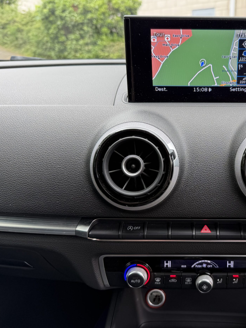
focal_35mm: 33
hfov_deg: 41.1
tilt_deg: -16.6
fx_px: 313
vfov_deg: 55.4
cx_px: 197
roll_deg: -1.4
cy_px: 159
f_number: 1.78
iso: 80
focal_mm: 6.76
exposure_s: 1/180
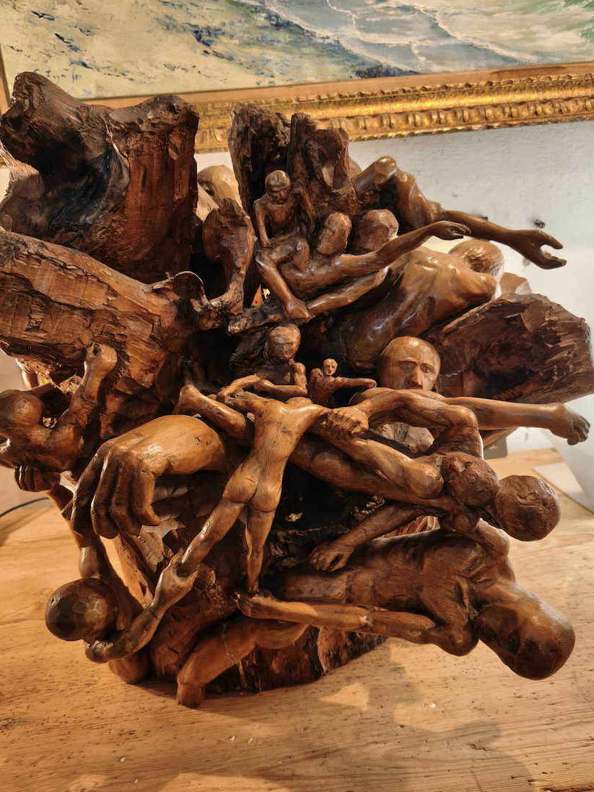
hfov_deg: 51.4
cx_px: 300
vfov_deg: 65.3
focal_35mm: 27
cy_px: 416
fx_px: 618
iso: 800
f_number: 1.7
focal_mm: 5.35
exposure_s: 1/50
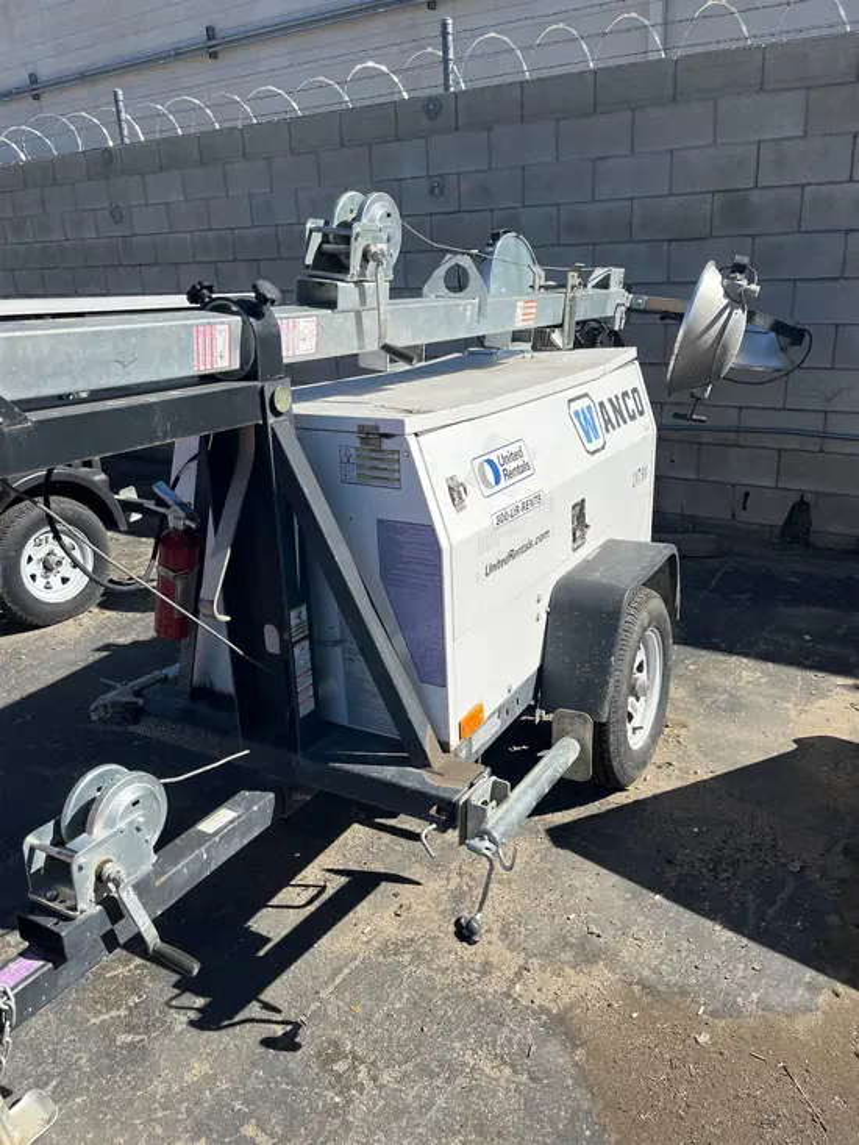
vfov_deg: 67.3
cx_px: 430
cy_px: 572
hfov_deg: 53.1
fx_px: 860
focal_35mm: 26
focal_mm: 5.1
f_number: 1.6
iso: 50
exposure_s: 1/3623
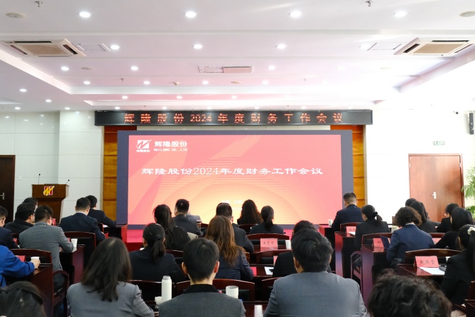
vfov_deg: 42.3
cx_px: 238
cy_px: 158
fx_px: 409
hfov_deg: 60.3
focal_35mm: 31
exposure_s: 1/170
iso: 12800
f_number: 5.6
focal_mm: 20.8
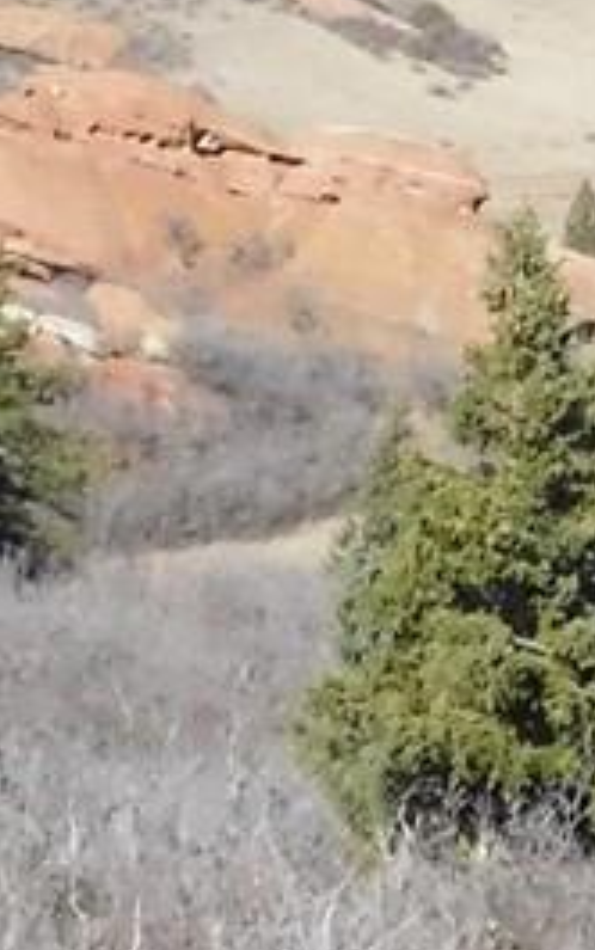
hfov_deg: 5.1
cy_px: -29
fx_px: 6631
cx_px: 742
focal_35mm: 256
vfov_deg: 8.1
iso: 800
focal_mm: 7.1
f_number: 7.2
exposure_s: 1/1500
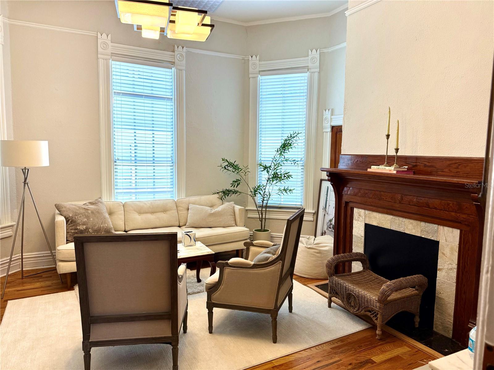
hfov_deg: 71.6
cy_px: 185
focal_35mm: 24
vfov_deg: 56.8
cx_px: 247
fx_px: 343
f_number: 1.78
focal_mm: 6.76
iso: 125
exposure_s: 1/60
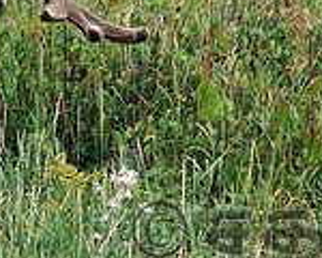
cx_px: -92
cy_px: -67
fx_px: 3631
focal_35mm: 381
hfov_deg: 5.1
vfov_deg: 4.1
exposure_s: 1/60
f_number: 4.5
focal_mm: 70
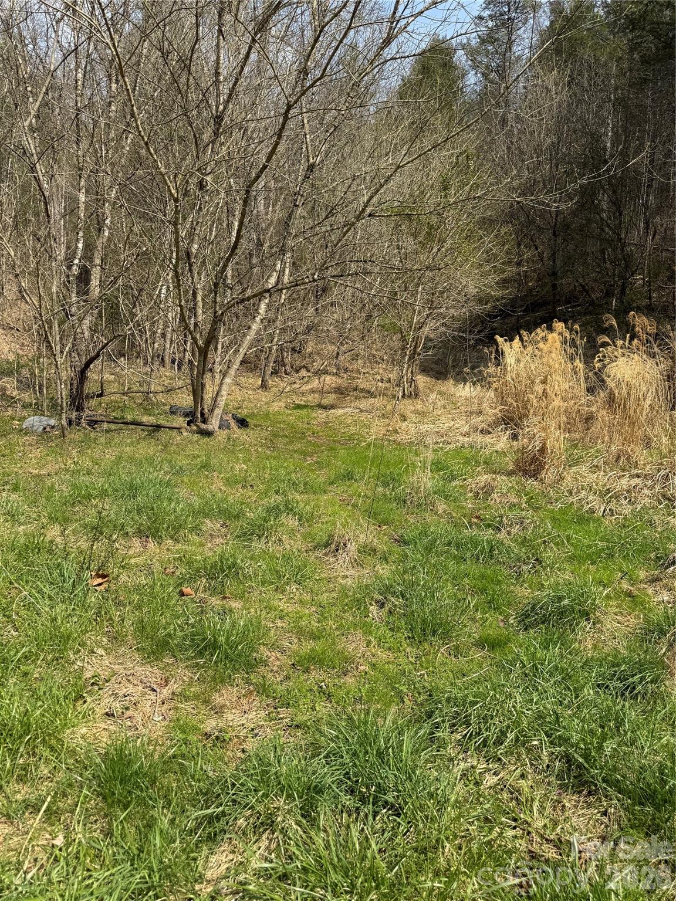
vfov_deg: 71.6
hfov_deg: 56.8
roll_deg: -3.3
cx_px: 338
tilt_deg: -2.6
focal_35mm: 24
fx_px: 625
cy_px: 450
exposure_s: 1/3413
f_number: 1.78
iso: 80
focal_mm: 6.76
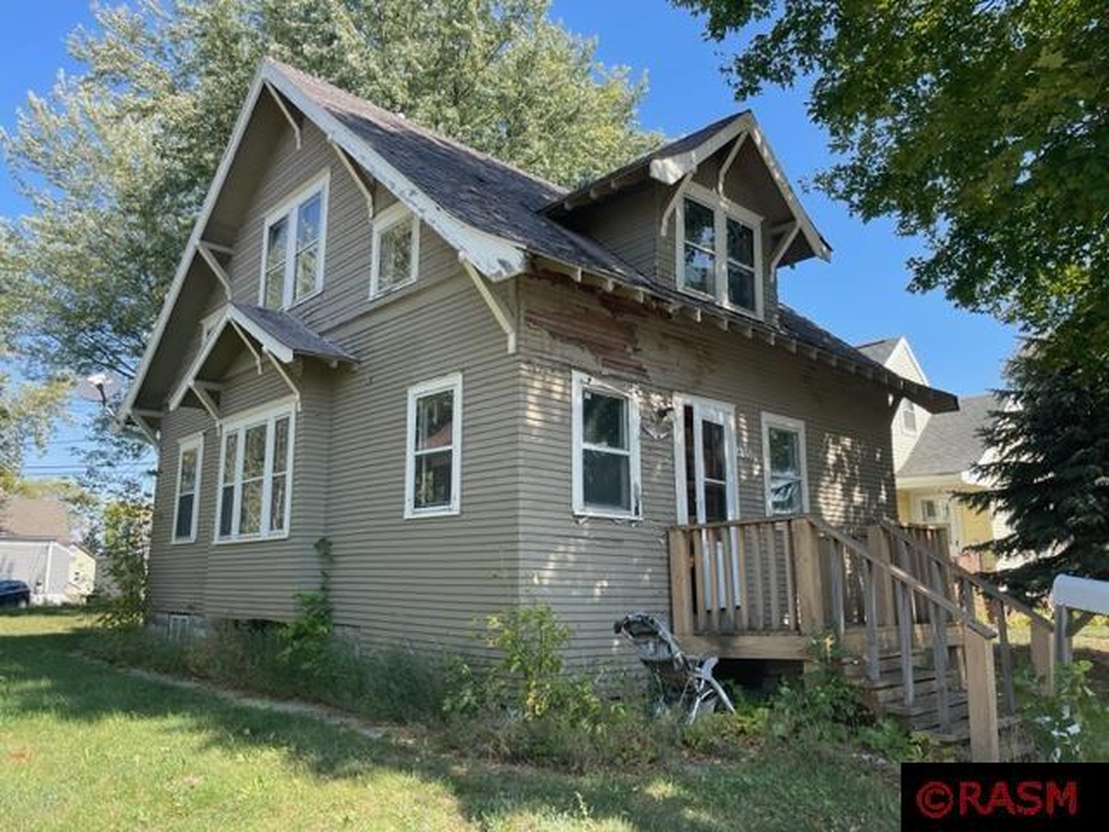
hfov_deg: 67.3
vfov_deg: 53.1
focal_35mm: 26
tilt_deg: +11.4
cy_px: 416
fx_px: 833
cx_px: 554
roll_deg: +1.6
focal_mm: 5.1
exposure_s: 1/881
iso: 32
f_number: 1.6
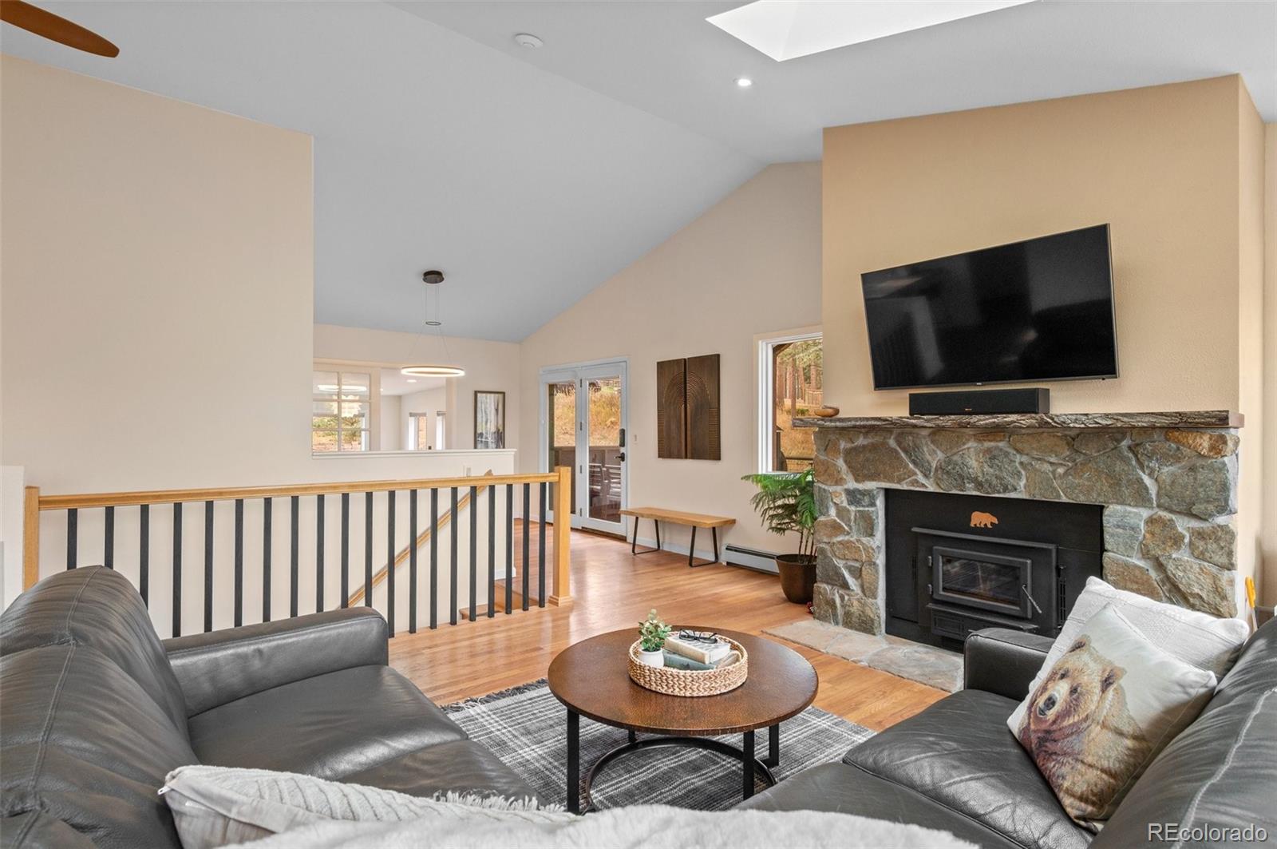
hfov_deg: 93.3
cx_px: 638
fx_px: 602
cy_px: 424
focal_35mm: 17
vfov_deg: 70.3
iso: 500
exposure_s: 1/25
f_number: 8
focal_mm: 17
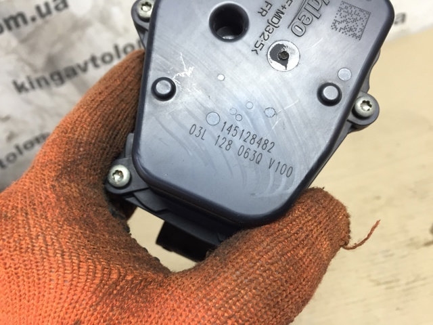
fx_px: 363
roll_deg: +21.6
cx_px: 216
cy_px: 162
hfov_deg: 61.7
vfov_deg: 48.2
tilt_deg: -37.7
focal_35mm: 29
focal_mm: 4.15
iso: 100
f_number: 2.2
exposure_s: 1/33
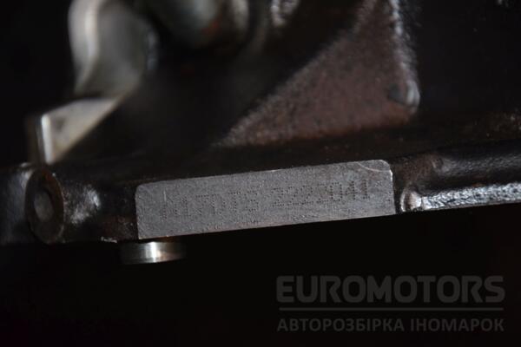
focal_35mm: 158
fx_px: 2279
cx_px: 260
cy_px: 174
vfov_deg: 8.7
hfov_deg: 13.0
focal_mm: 105
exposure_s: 1/60
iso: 800
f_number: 5.6
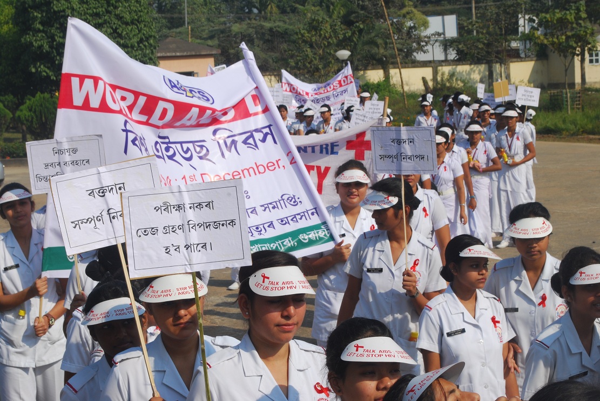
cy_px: 200
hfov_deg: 24.6
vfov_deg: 16.6
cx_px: 300
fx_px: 1376
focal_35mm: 82
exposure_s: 1/160
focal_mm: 55
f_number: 14
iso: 200
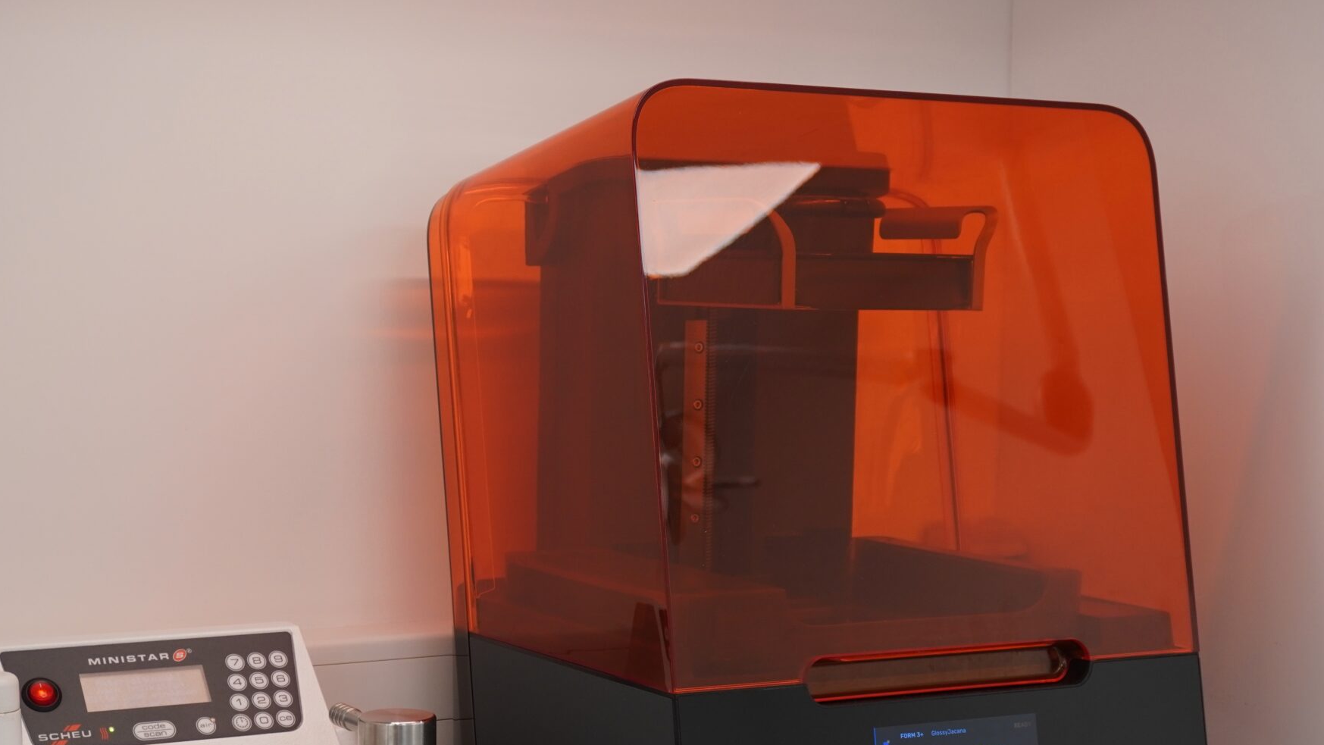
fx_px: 2344
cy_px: 536
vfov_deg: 18.0
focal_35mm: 67
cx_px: 585
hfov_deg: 31.5
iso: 320
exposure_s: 1/50
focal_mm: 29
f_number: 4.5
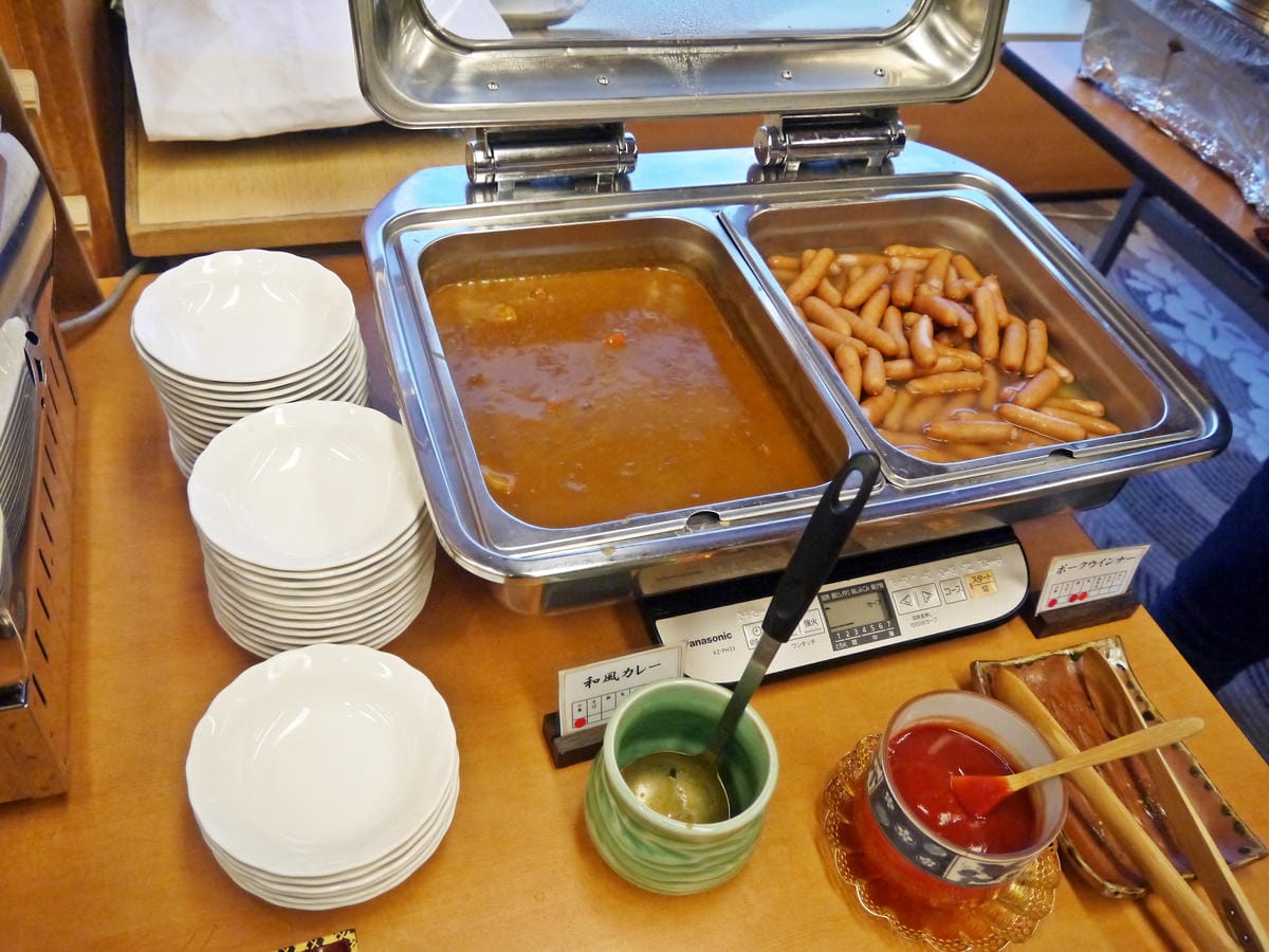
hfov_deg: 63.4
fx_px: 1026
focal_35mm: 28
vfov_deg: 49.7
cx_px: 634
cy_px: 476
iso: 1000
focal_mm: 14
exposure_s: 1/125
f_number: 3.5
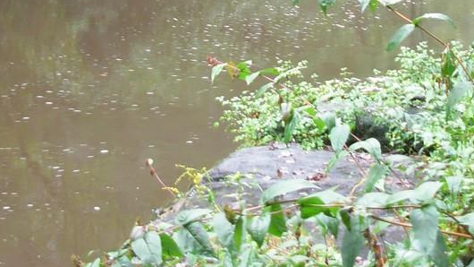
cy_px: -75
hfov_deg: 26.5
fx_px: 1005
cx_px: 236
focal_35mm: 80
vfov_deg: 14.5
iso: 79
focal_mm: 6.3
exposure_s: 1/8.2
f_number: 2.9
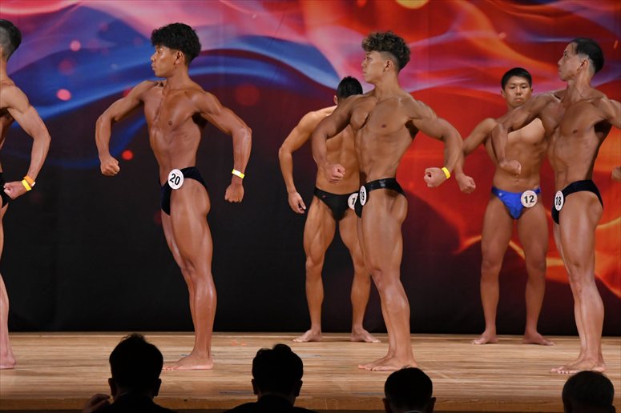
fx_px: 3879
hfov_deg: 9.2
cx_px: 310
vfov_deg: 6.1
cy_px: 206
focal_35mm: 225
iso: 3200
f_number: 5.6
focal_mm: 150
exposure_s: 1/400
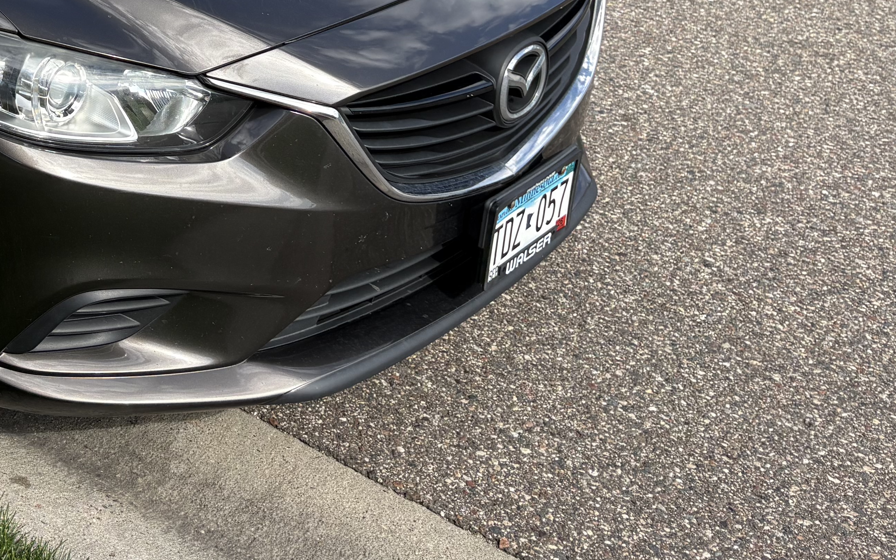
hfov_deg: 31.1
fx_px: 1490
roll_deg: +0.6
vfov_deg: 19.8
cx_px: 7
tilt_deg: -14.2
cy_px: -143
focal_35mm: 61
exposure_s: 1/1484
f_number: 1.6
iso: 50
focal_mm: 5.96
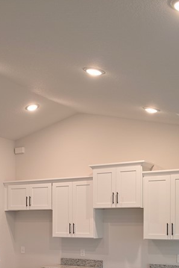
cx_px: 35
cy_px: 224
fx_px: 410
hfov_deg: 24.2
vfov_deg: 34.8
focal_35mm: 55
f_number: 1.4
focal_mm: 6.5
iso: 100
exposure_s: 1/120
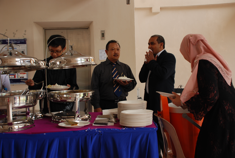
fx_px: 275
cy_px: 79
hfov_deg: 46.3
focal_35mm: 42
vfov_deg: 32.0
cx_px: 118
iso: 200
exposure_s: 1/60
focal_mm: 28
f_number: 5
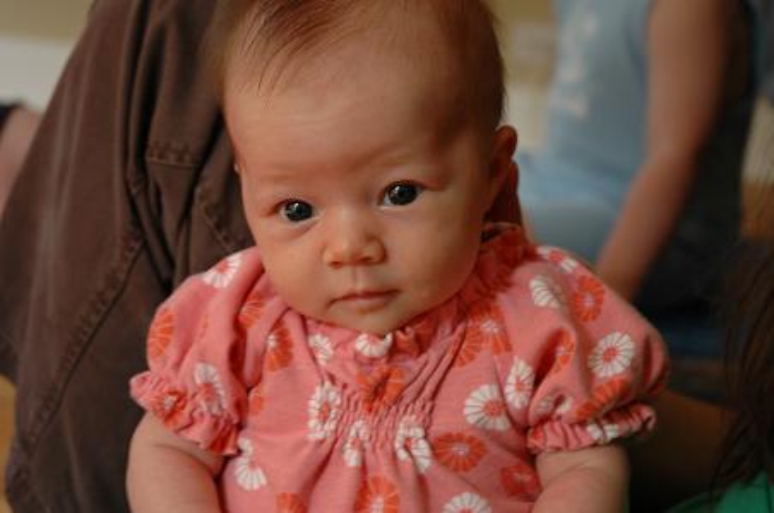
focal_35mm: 75
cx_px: 387
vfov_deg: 18.1
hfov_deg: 27.0
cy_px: 256
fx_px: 1610
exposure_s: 1/25
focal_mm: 50
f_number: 4.5
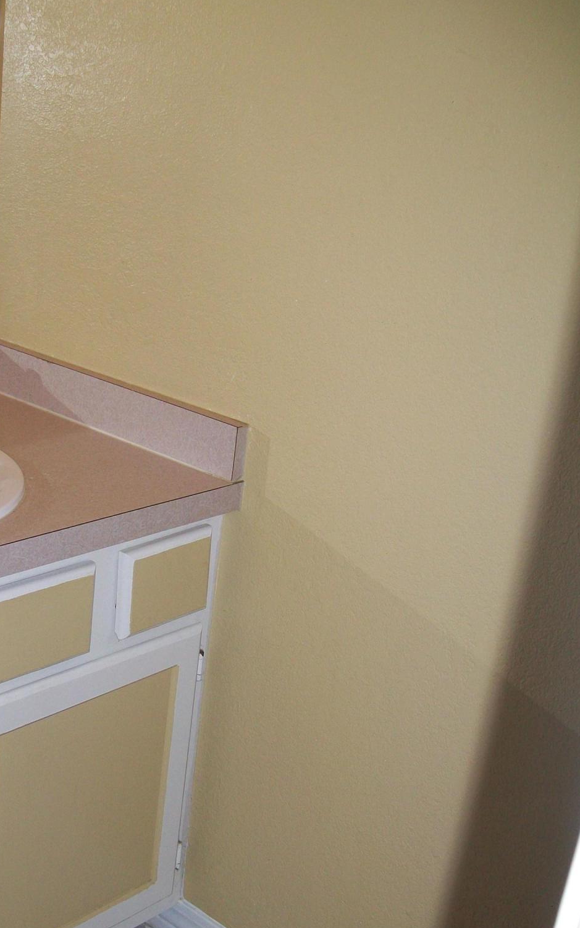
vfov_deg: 41.6
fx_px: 1214
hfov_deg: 26.4
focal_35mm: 48
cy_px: 564
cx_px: 122
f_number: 2.7
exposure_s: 1/60
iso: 64
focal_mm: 6.1
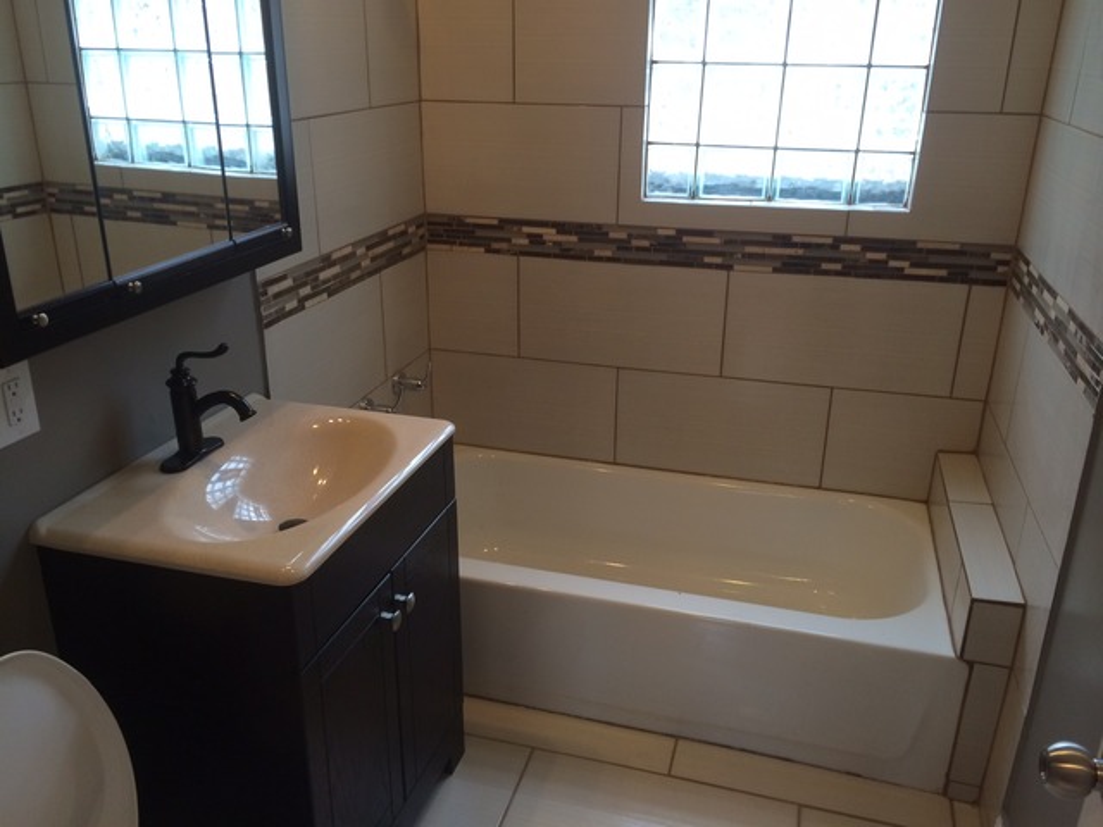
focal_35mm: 30
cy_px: 414
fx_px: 956
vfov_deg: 46.8
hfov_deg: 60.0
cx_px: 552
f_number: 2.2
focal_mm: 4.12
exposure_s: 1/30
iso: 64
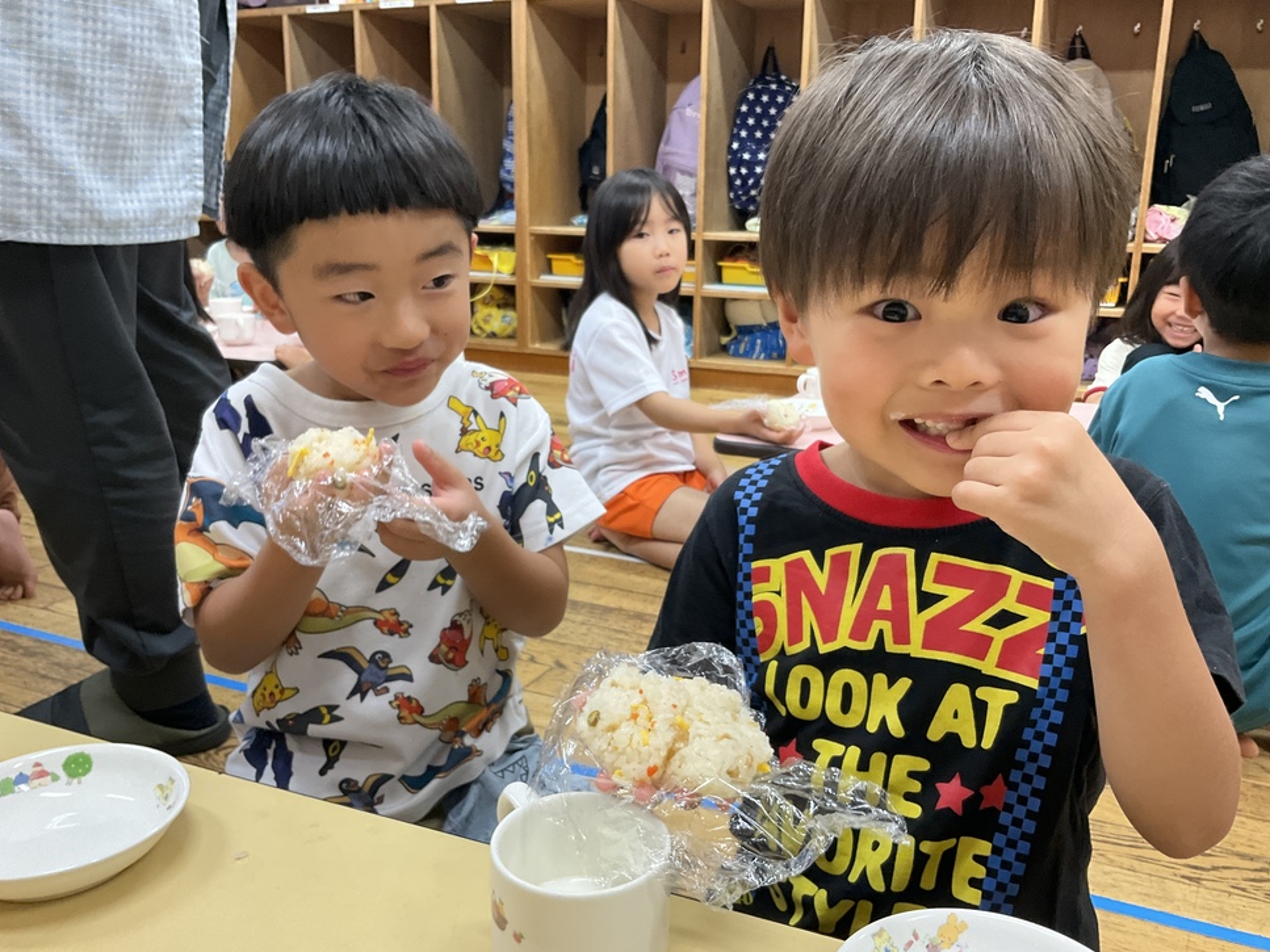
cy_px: 485
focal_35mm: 30
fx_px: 1101
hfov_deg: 60.0
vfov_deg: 46.8
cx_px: 653
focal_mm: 3
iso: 100
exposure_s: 1/60
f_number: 1.8
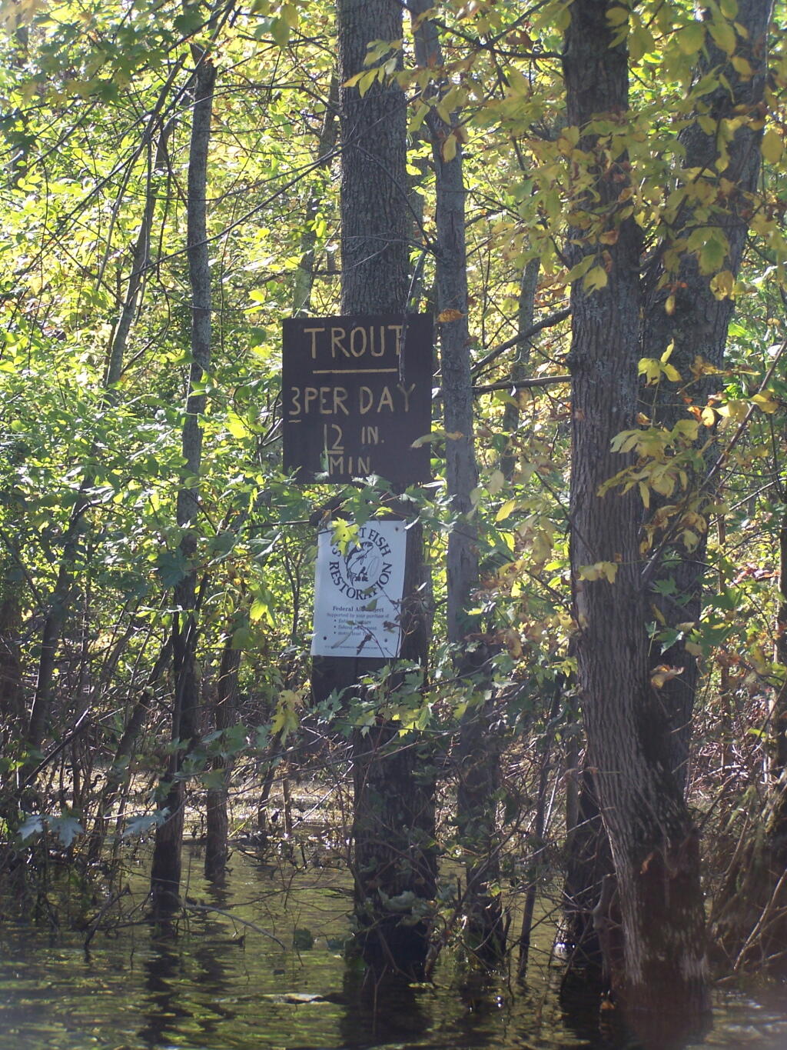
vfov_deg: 18.7
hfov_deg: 14.1
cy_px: 525
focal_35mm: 105
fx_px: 3182
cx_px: 394
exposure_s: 1/200
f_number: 3.2
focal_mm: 17.5
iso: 80
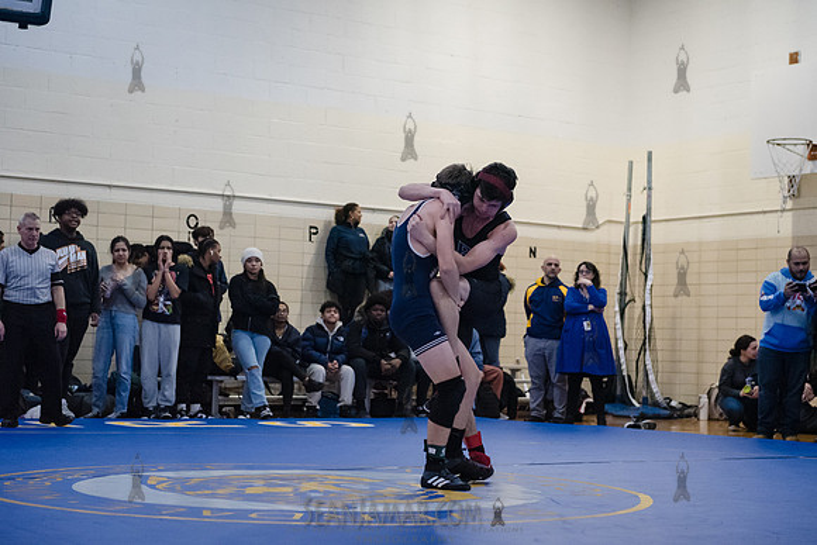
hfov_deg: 28.2
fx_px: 1624
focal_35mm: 72
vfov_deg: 19.1
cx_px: 408
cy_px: 272
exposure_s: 1/400
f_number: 3.2
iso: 8000
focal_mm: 70
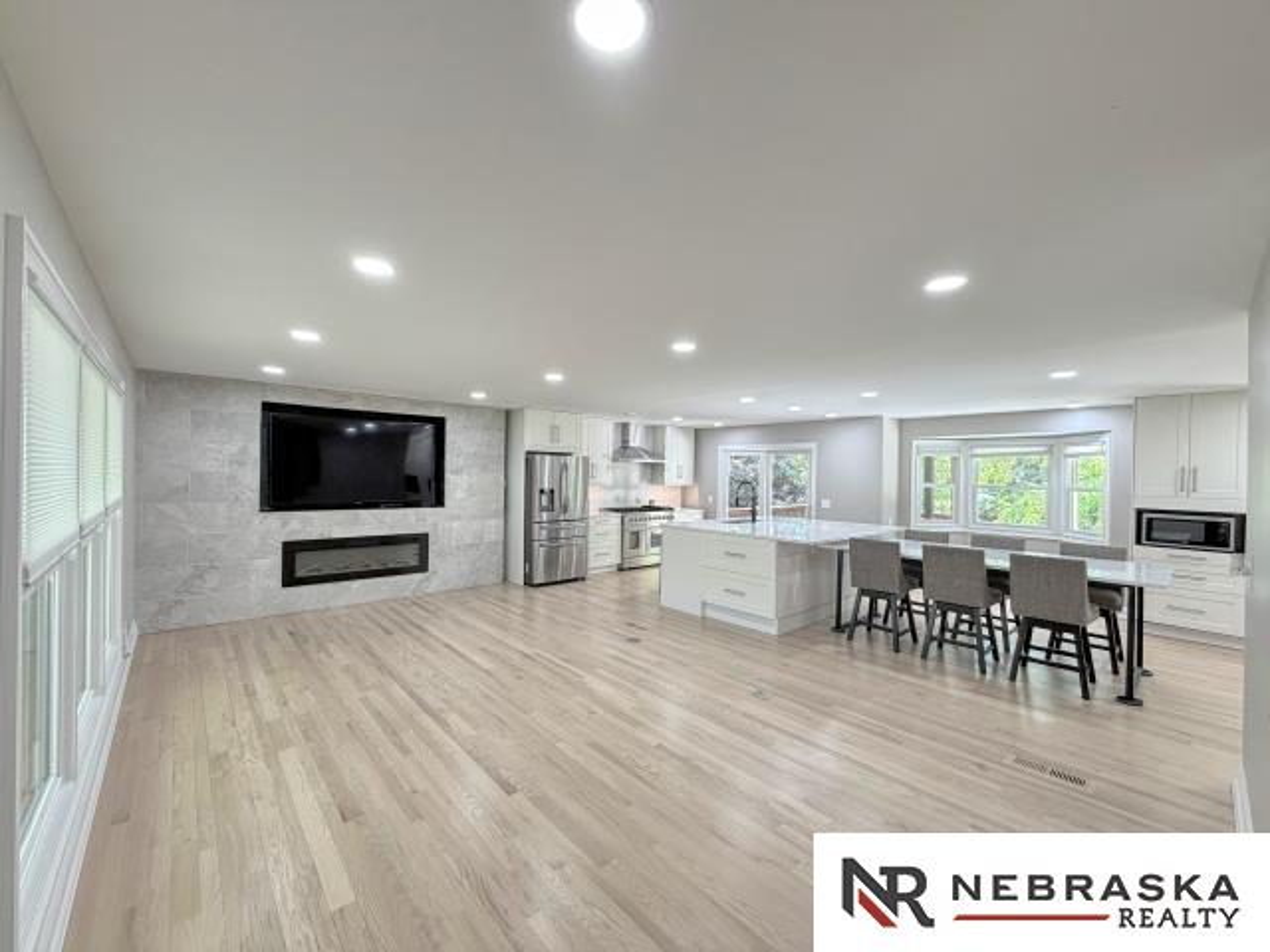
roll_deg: -0.6
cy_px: 476
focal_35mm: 14
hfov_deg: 102.1
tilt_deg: -0.6
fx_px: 514
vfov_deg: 85.7
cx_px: 635
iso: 200
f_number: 2.2
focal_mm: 2.2
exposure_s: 1/120
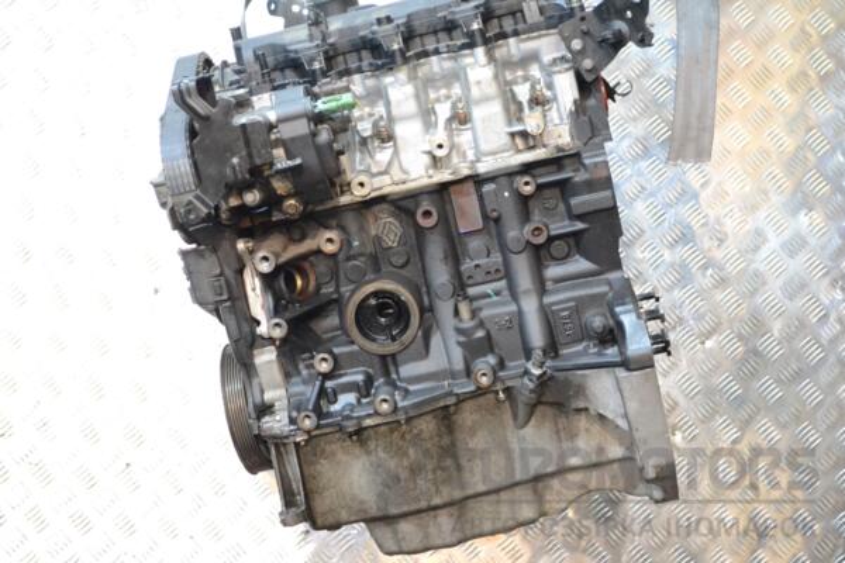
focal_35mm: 57
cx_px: 422
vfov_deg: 23.8
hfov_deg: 35.1
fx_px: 1338
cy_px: 282
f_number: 5
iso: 3200
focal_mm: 38
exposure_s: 1/30
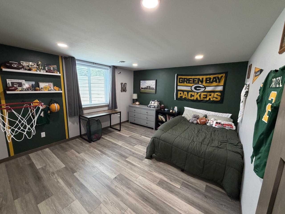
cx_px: 142
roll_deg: -2.1
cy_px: 107
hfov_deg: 102.1
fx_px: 115
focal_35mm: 14
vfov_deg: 85.7
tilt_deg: -9.8
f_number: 2.2
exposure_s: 1/60
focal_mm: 2.22
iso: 250
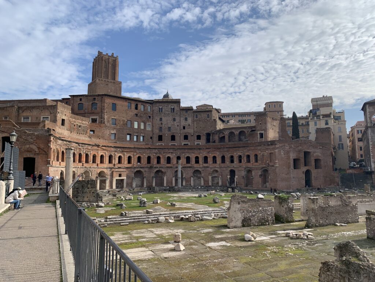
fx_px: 282
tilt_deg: +6.5
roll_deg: +1.2
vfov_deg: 53.1
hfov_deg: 67.3
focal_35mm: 26
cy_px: 141
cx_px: 188
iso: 25
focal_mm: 4.25
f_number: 1.8
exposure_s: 1/3401
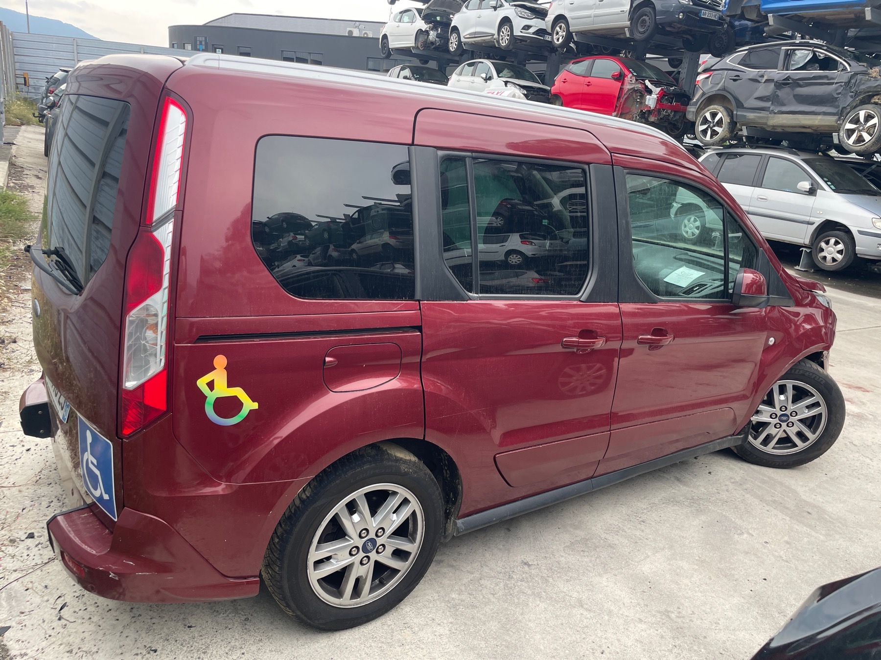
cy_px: 330
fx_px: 662
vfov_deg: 53.1
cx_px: 440
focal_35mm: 26
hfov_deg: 67.3
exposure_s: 1/275
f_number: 1.6
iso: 32
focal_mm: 4.2
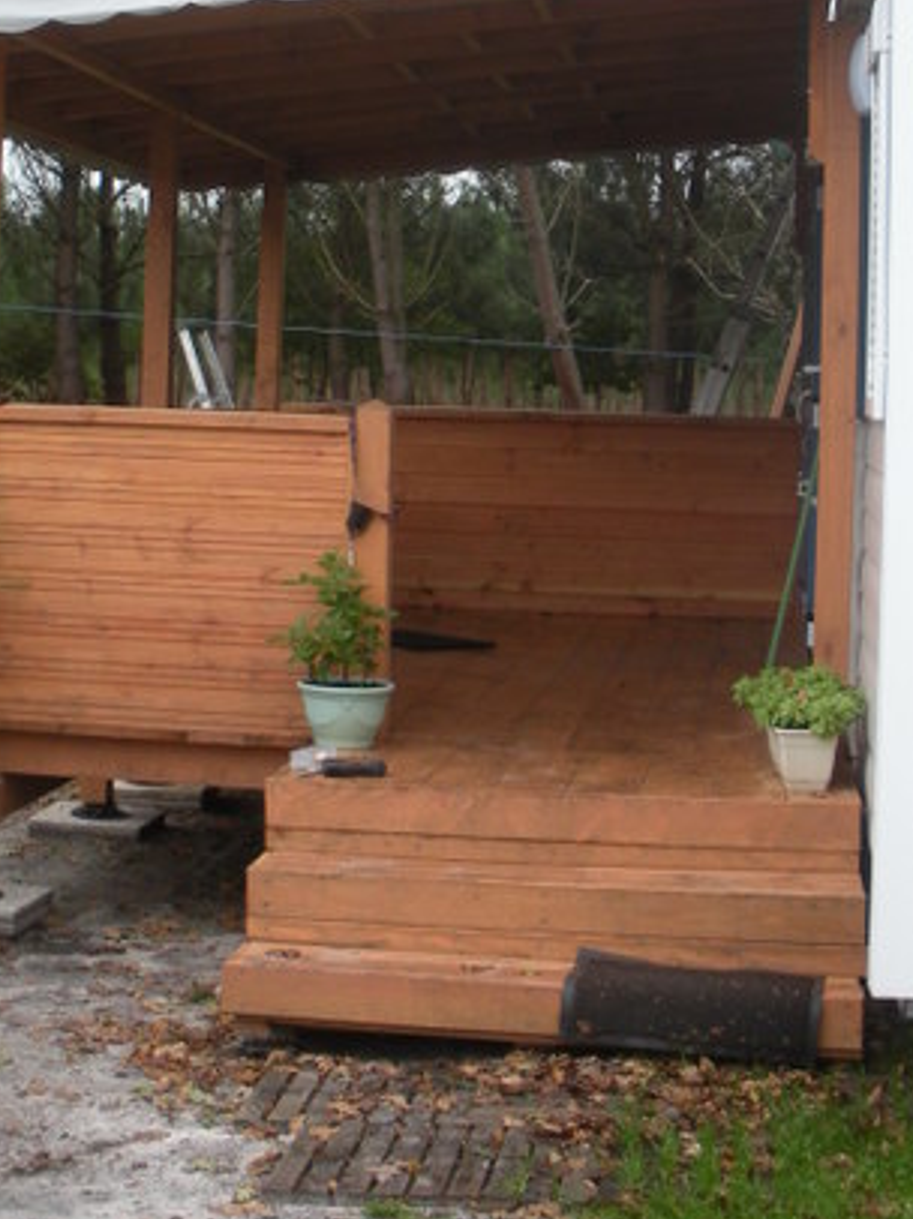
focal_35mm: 69
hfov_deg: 21.3
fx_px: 2429
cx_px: 493
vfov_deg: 27.8
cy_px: 303
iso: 64
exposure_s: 1/74.7
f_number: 3.5
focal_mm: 6.3
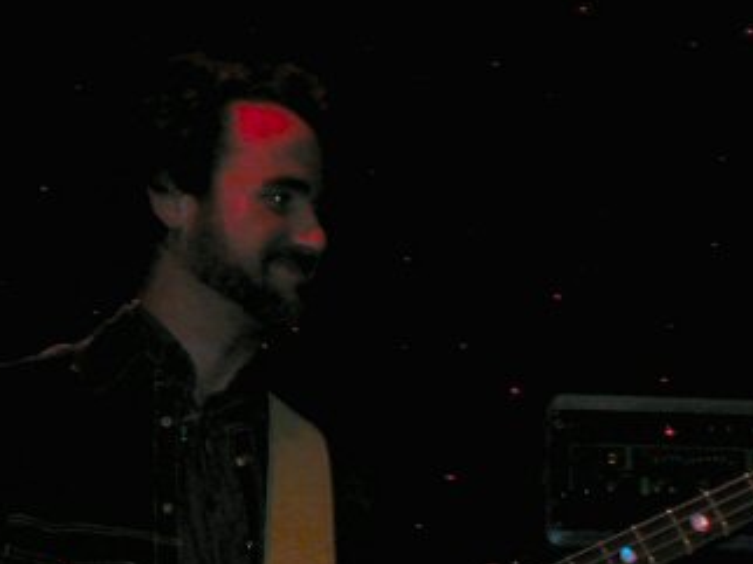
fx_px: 4239
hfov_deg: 10.1
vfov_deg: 7.6
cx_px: 449
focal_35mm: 195
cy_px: 466
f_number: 4.6
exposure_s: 1/59.9
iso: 200
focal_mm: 14.9
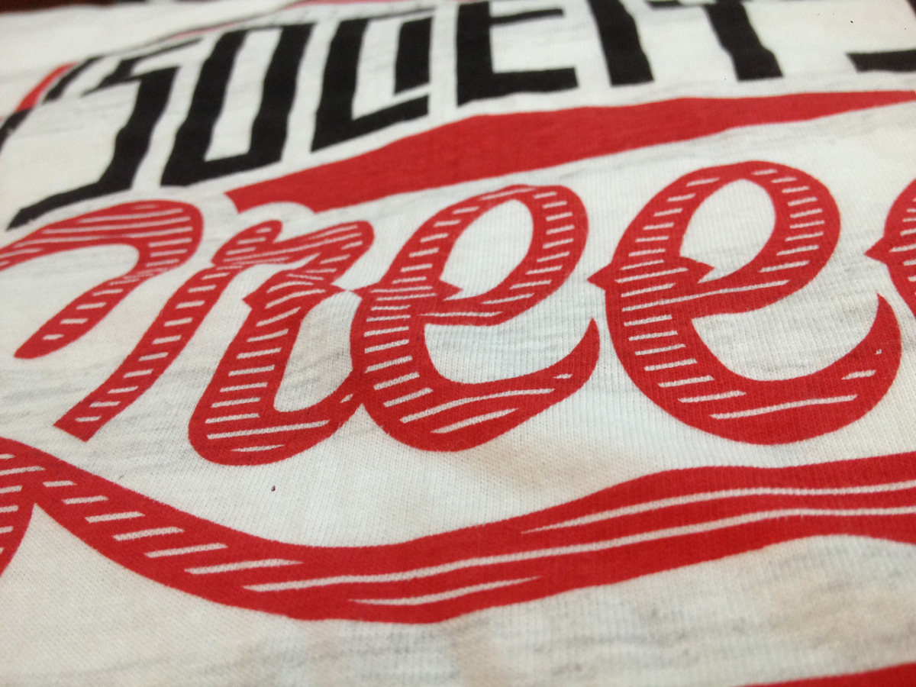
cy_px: 344
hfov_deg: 52.6
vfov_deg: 40.7
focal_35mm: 35
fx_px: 926
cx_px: 458
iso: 100
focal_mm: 4.28
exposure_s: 1/20
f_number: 2.4
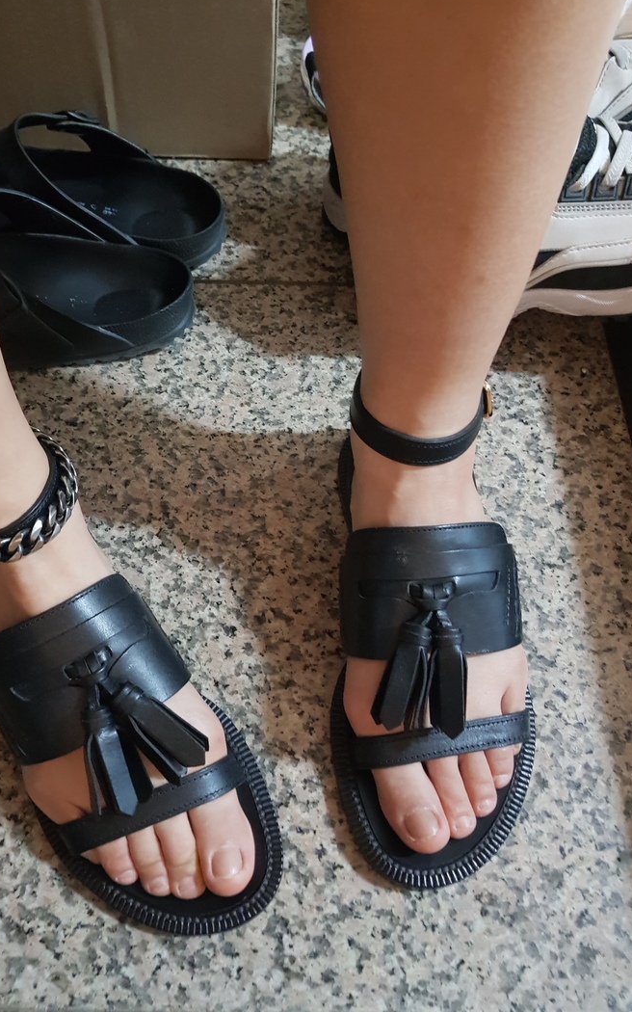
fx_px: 772
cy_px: 501
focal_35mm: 28
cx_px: 267
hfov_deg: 44.4
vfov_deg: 66.5
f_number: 1.7
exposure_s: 1/10
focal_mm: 4.2
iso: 500
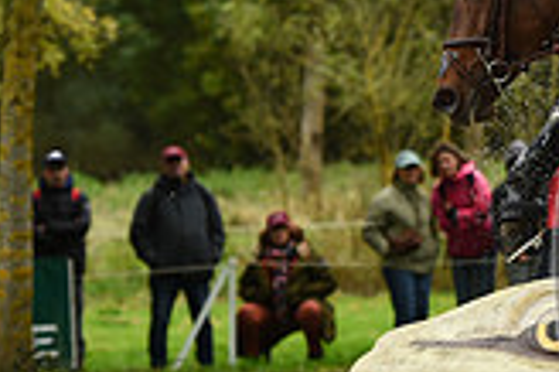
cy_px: 218
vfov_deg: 3.5
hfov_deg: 5.2
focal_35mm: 390
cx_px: 866
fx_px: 6050
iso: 1250
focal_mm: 110
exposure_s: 1/1250
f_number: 4.5
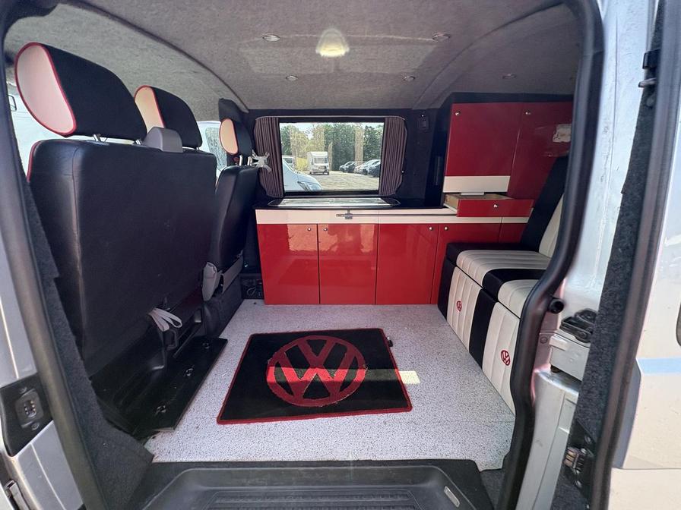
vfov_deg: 85.7
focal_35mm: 14
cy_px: 255
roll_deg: -2.4
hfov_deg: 102.1
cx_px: 340
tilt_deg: -12.3
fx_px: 275
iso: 64
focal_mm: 2.22
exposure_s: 1/164
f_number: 2.2
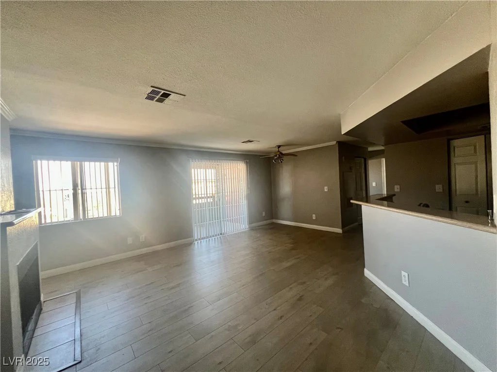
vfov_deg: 89.9
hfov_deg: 106.2
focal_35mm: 13
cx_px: 248
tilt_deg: -0.7
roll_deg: +2.4
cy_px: 186
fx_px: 187
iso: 200
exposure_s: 1/120
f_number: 1.8
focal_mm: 1.57
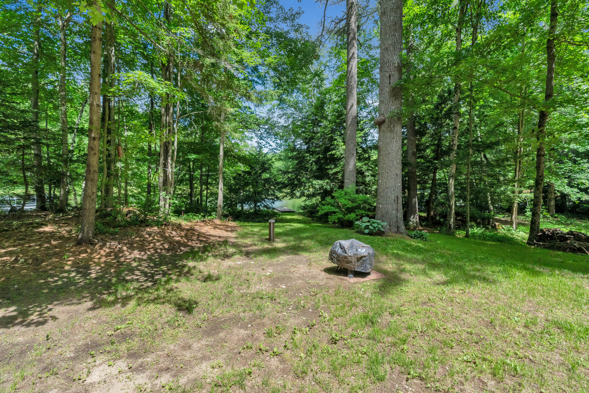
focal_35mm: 16
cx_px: 294
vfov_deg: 73.8
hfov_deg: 96.7
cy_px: 196
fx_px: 262
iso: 800
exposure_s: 1/2000
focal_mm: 16
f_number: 8
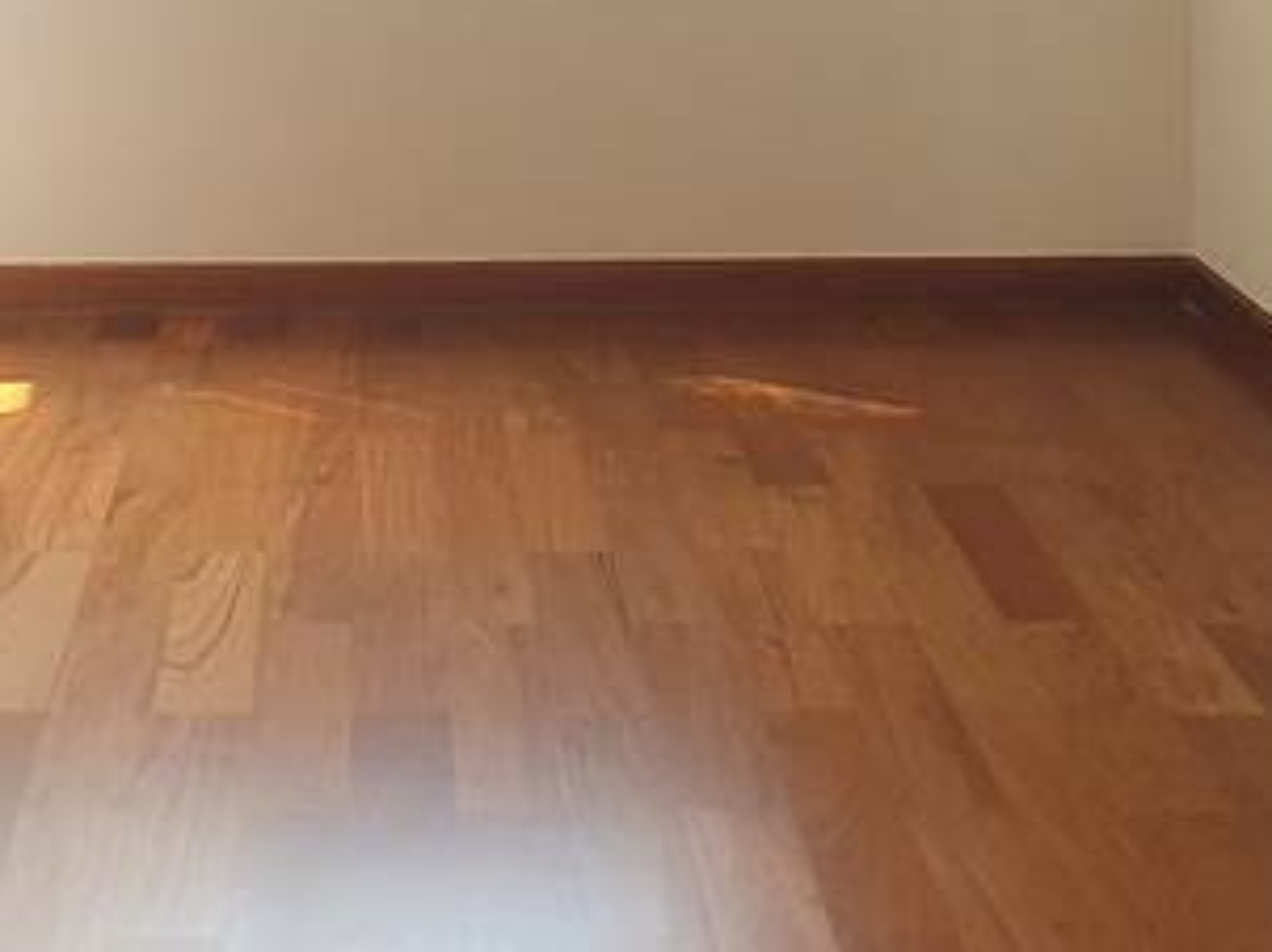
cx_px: 320
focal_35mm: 62
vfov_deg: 20.5
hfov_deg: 30.7
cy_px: -442
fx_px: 2276
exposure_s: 1/120
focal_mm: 1.8
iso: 50
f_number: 2.2
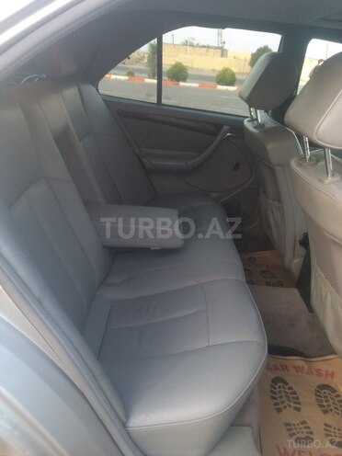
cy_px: 228
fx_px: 382
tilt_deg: -24.6
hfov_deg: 48.2
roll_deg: -9.1
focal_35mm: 29
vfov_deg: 61.7
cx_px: 171
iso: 125
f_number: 2.2
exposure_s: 1/33
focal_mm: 4.15
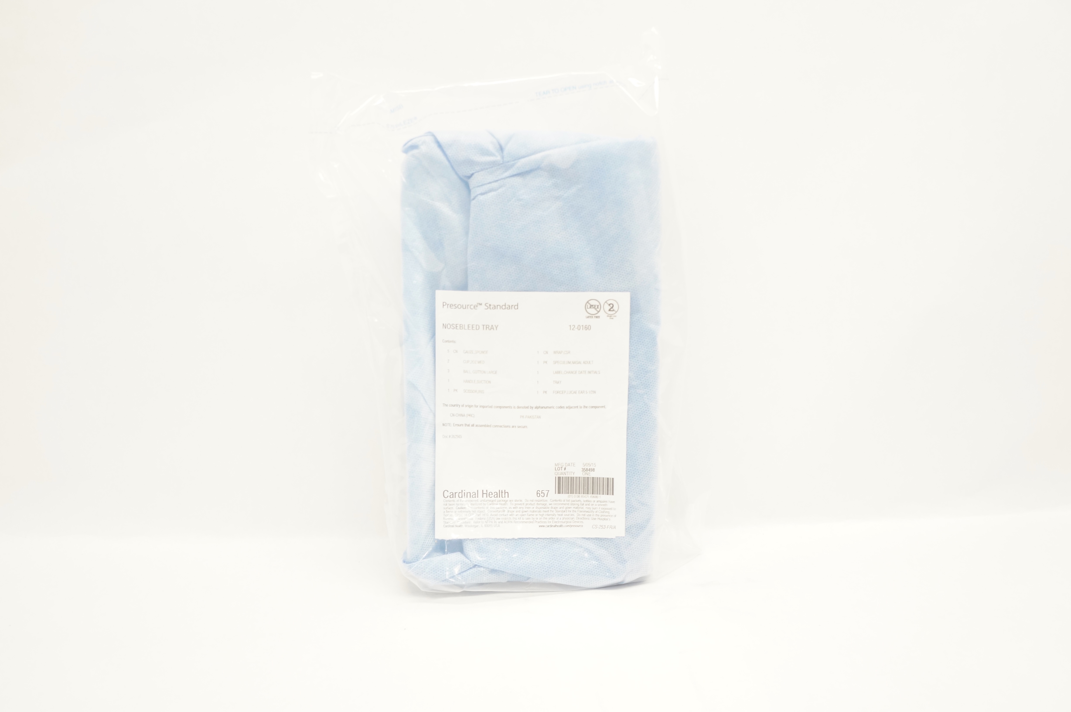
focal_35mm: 28
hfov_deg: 64.6
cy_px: 356
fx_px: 847
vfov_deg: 45.6
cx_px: 536
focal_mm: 19
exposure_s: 1/60
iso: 800
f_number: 5.6
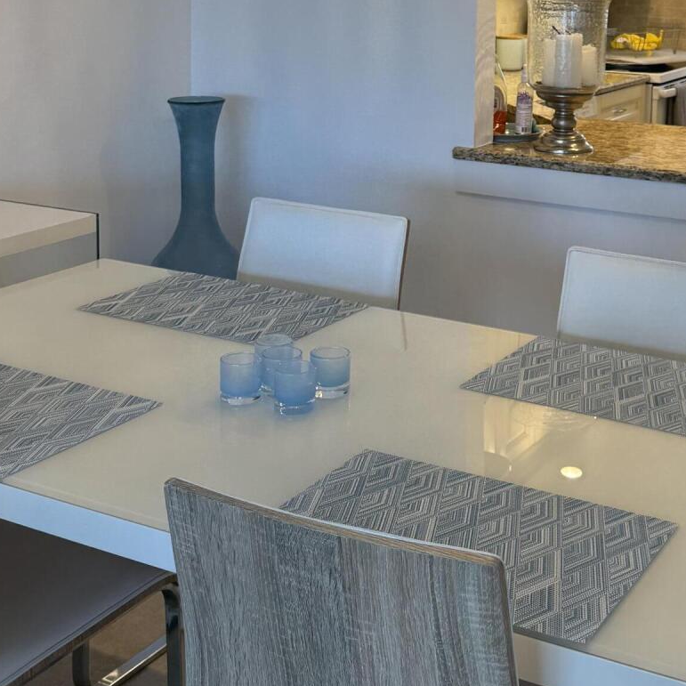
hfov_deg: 30.7
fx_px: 1233
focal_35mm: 55
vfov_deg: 30.3
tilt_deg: -9.4
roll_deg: -1.5
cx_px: 498
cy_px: 133
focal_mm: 6.76
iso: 80
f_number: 1.78
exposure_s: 1/140
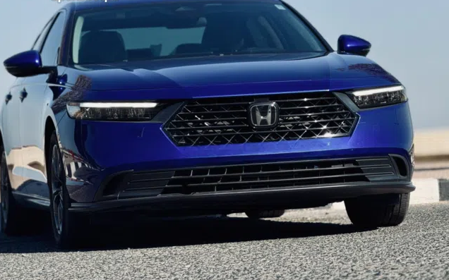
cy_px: 120
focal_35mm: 128
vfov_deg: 10.2
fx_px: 1566
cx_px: 224
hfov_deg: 16.3
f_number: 2.8
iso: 50
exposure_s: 1/331
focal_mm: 15.66
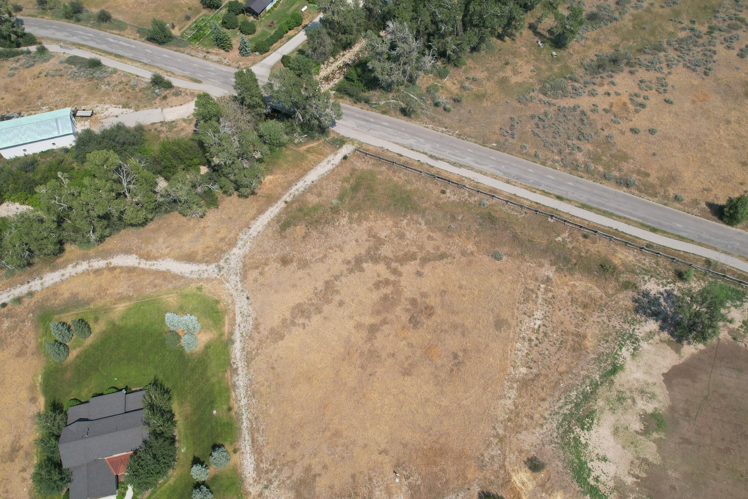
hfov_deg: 67.3
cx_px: 350
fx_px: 561
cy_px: 257
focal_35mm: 27
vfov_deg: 47.9
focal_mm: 8.38
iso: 100
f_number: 2.8
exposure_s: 1/1600
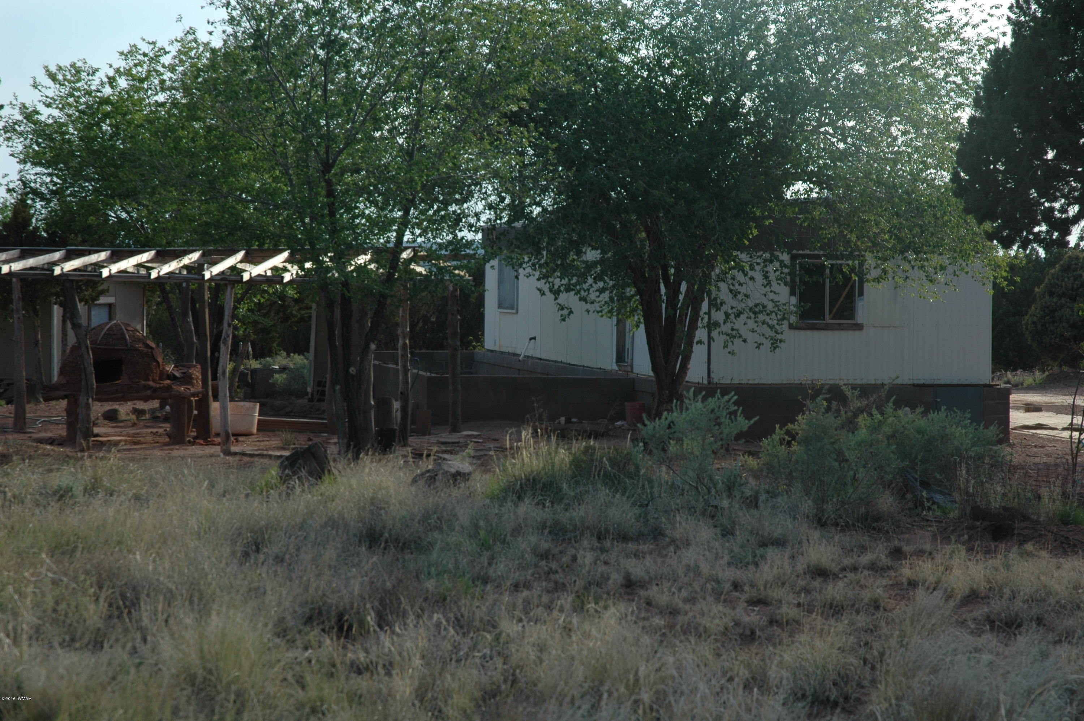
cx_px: 542
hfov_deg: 22.6
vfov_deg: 15.2
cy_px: 360
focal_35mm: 90
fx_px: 2707
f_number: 8
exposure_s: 1/250
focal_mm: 60
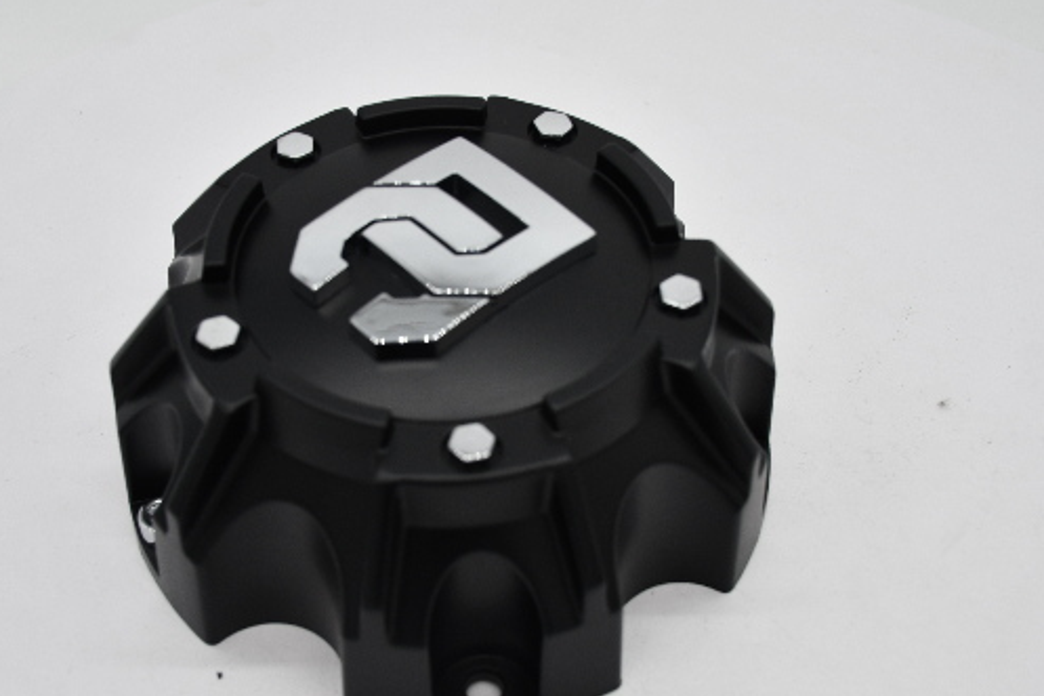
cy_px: 422
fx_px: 1681
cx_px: 473
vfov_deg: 23.3
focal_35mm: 58
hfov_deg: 34.5
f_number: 5.6
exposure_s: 1/250
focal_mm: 30
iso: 280
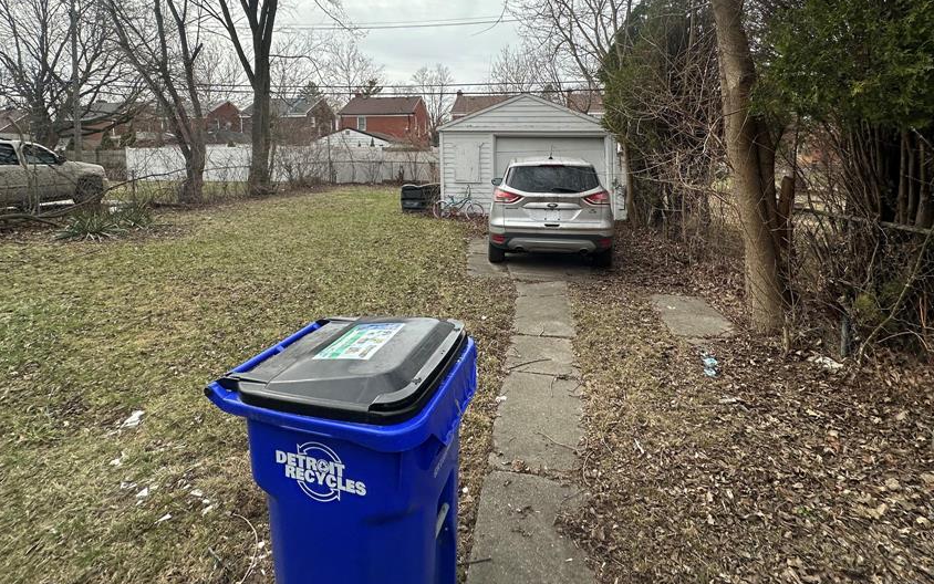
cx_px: 456
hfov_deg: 91.1
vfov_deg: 63.1
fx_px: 458
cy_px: 186
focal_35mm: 18
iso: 50
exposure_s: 1/1949
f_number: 2.2
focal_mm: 2.22
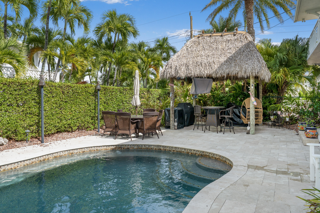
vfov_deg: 53.1
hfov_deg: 73.7
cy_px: 106
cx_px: 160
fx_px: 213
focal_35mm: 24
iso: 100
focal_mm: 16
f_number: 8
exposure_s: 1/160
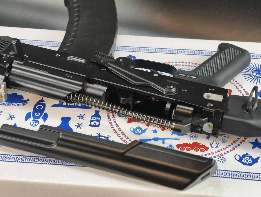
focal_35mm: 85
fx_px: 642
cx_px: 130
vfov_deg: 17.4
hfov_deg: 23.0
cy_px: 98
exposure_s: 1/30
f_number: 2.67
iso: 1147
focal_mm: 22.48
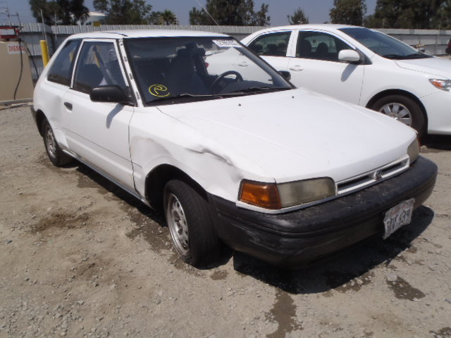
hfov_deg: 63.4
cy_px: 169
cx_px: 226
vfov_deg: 49.7
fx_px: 365
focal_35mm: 28
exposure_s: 1/640
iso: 80
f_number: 5.6
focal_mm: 5
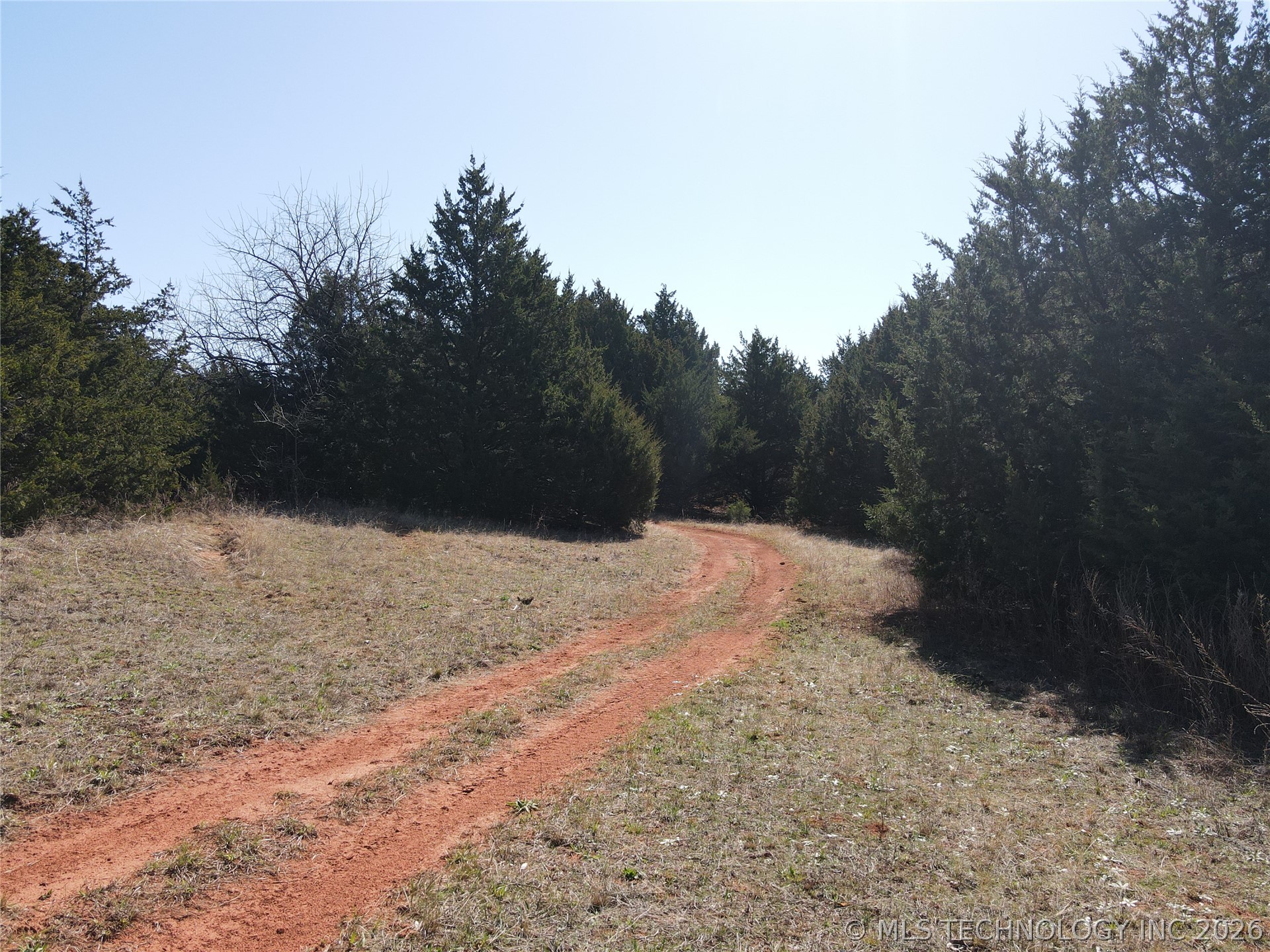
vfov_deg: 56.8
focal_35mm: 24
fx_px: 881
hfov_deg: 71.6
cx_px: 635
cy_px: 476
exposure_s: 1/500
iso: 100
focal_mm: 4.5
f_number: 2.8
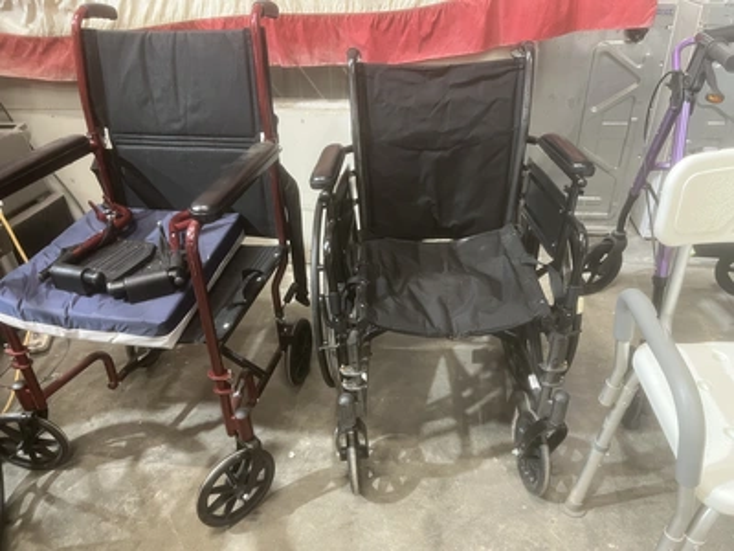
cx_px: 367
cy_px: 276
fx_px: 551
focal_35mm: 26
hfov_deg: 67.3
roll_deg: +3.3
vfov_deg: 53.1
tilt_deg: -32.5
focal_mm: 5.1
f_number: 1.6
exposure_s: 1/60
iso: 400
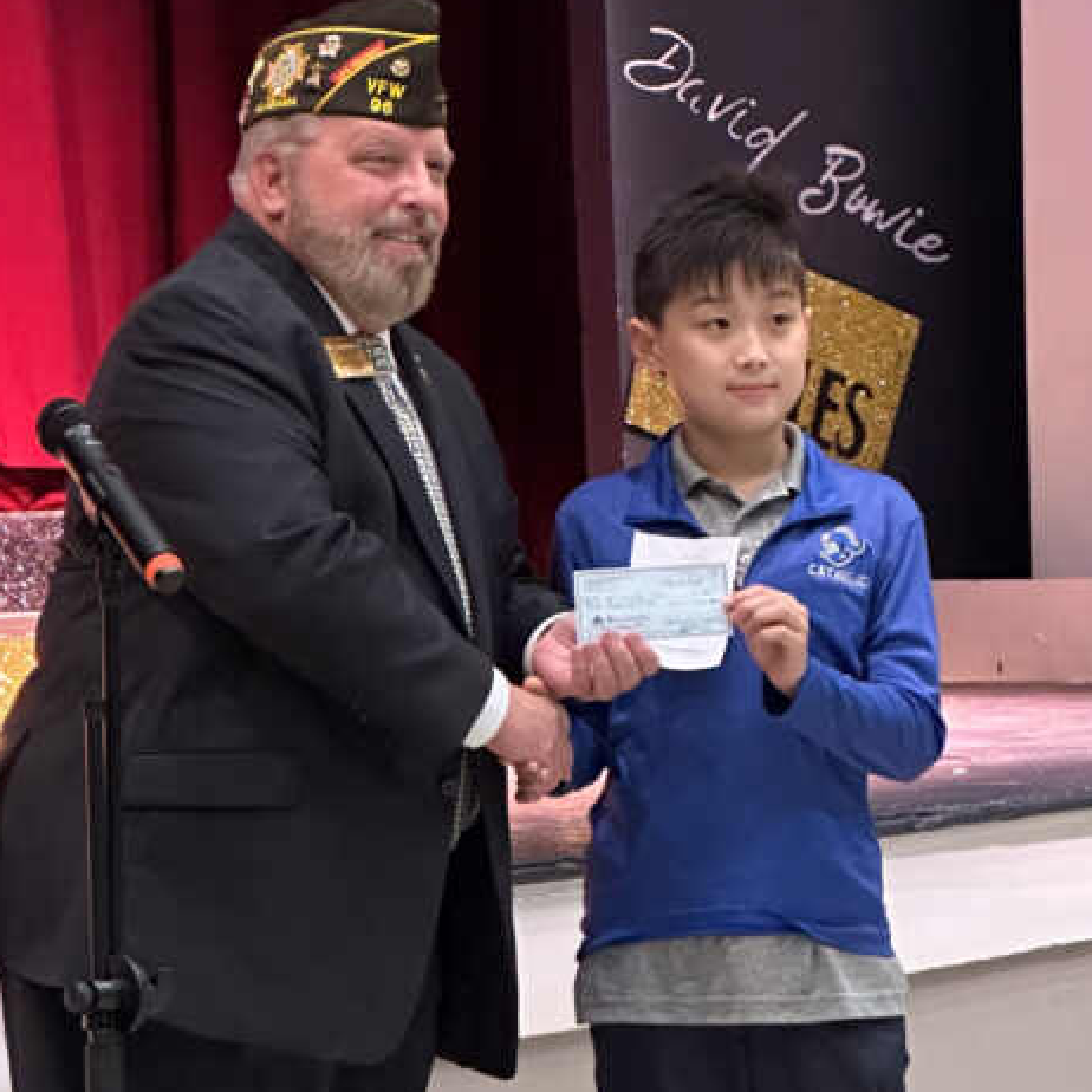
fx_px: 5389
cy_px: 917
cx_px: 499
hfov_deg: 11.6
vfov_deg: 11.5
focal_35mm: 151
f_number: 2.8
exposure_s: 1/40
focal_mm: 9
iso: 800
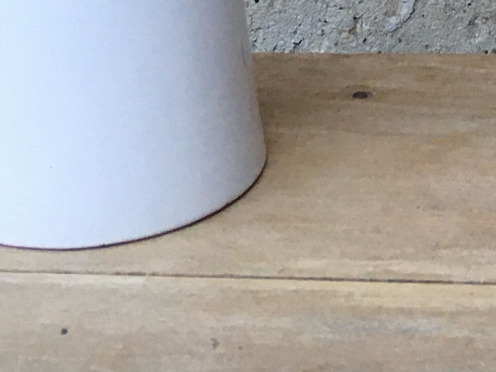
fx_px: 1734
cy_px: -422
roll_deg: +0.3
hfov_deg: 15.9
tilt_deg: -6.8
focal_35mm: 121
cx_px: 518
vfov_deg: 10.9
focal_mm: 4.15
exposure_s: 1/33
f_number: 2.2
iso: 80
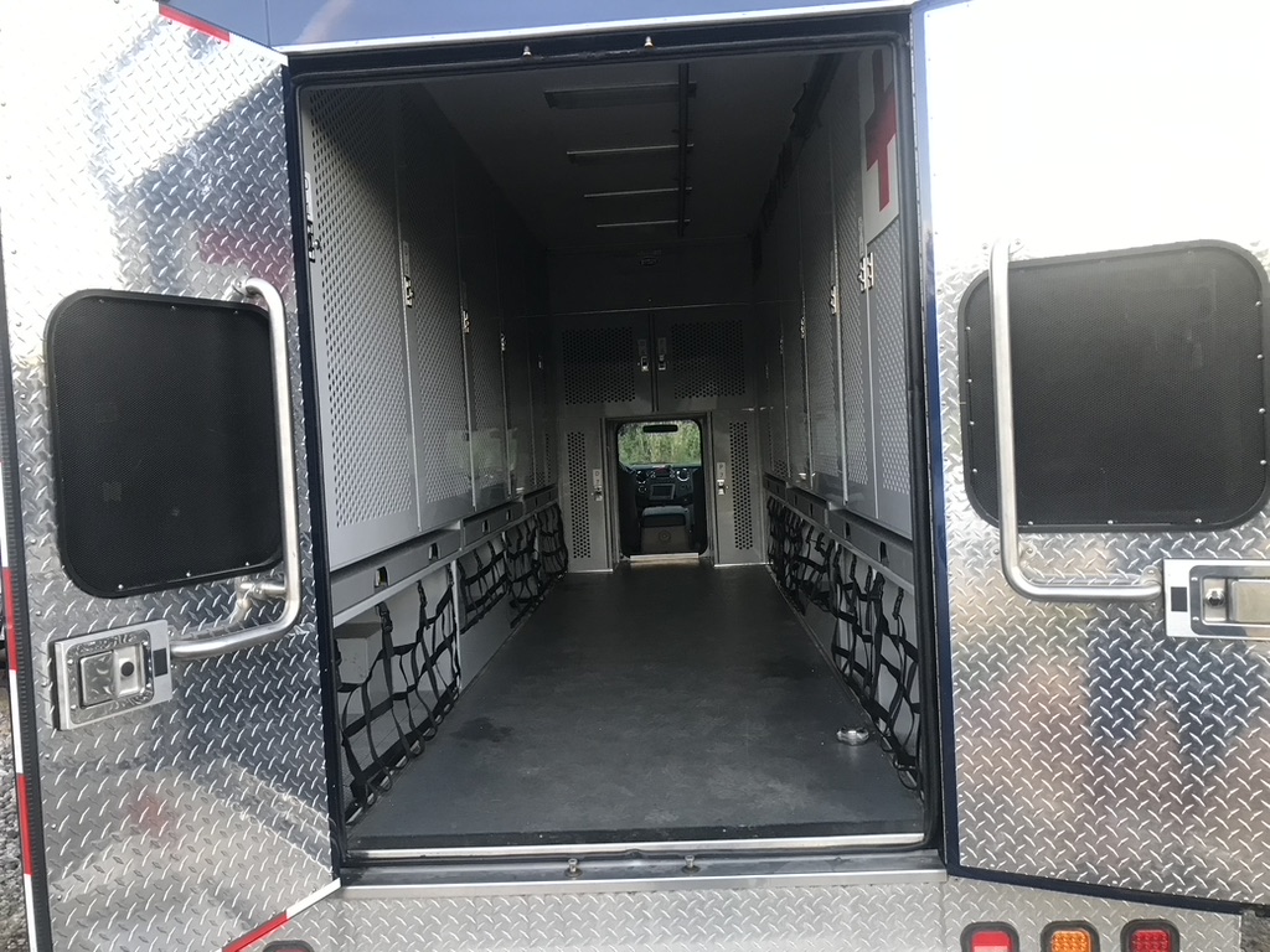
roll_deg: +1.3
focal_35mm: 28
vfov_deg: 49.7
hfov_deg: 63.4
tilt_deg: +0.6
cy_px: 476
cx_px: 635
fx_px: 1027
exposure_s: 1/30
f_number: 1.8
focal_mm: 3.99
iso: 32
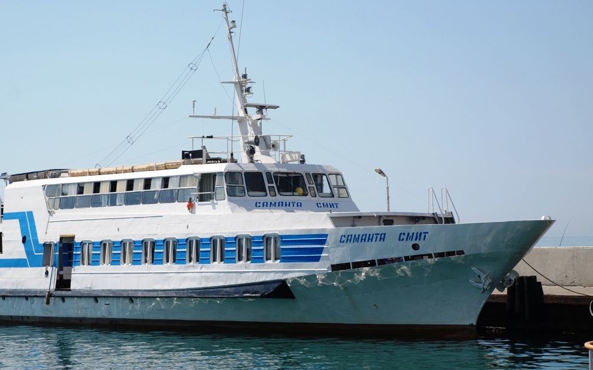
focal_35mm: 122
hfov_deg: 17.1
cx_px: 249
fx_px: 1971
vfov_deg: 10.7
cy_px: 190
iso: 100
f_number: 5.6
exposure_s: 1/500
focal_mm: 66
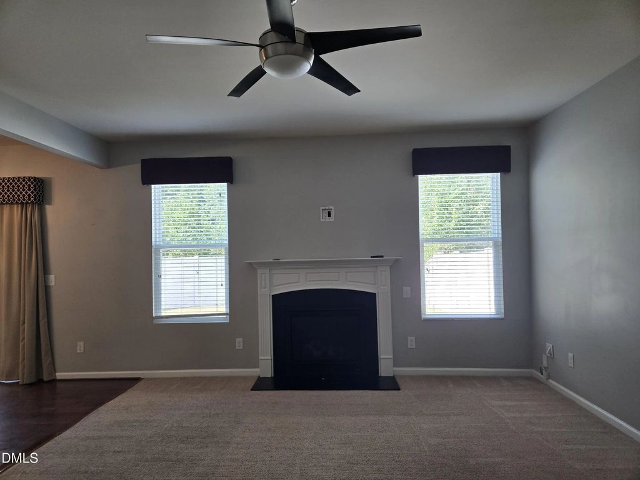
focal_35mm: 23
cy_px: 240
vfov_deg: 58.9
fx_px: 425
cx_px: 320
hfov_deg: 73.9
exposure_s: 1/180
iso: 100
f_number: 1.8
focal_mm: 5.4
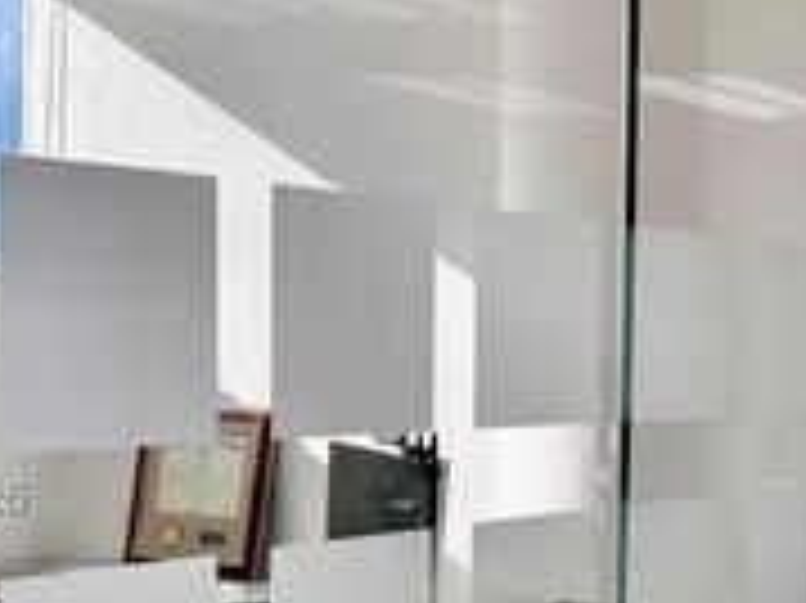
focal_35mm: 86
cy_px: 500
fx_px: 2001
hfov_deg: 21.5
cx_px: 905
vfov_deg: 17.0
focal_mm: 6.76
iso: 80
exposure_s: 1/539
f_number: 1.78
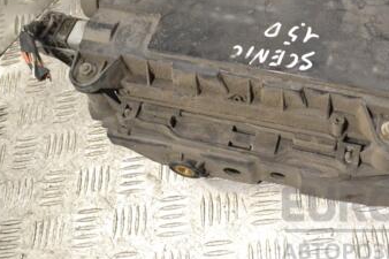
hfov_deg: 40.6
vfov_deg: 27.5
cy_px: 51
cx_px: 260
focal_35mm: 48
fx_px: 518
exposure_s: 1/250
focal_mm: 18
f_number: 8
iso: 3200
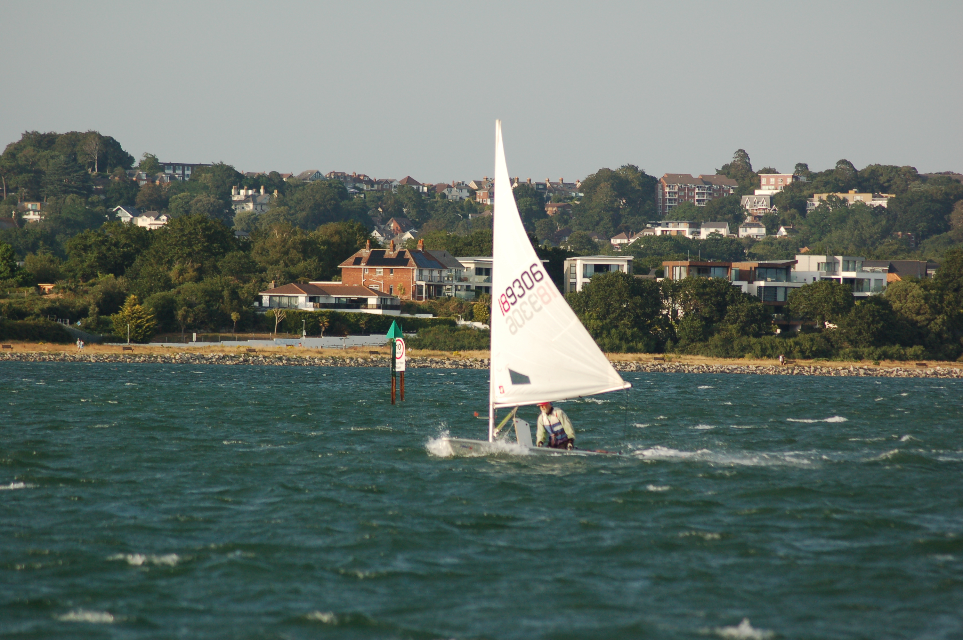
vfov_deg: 5.1
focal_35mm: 270
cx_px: 482
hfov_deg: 7.6
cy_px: 320
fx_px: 7216
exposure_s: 1/1600
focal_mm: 180
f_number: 5
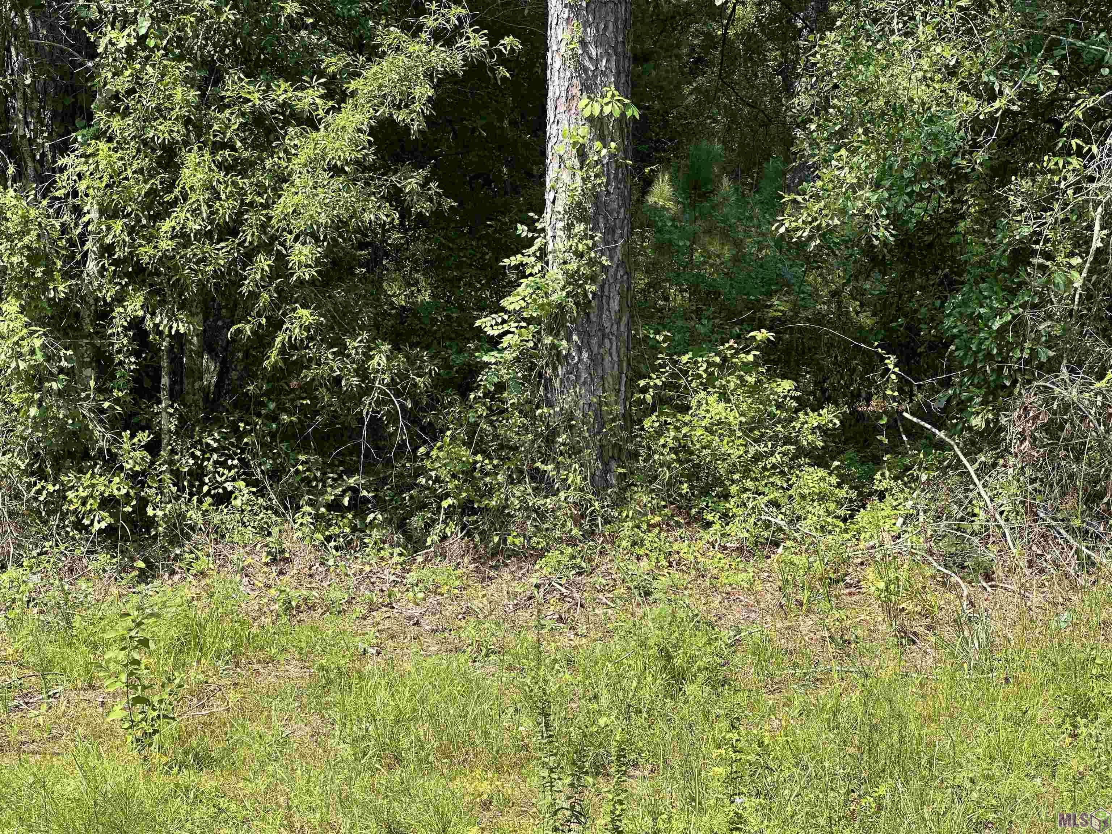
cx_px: 556
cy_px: 417
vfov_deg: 19.1
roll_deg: +0.9
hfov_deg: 25.3
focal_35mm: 77
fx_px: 2474
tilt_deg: -5.8
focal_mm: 9
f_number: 2.8
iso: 32
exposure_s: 1/196
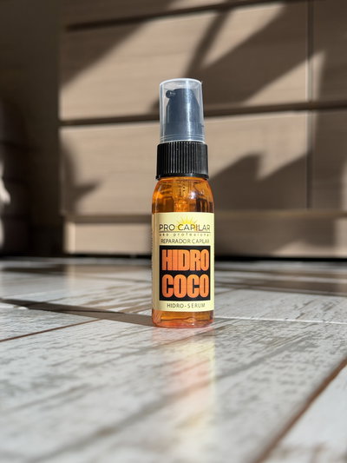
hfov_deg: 30.3
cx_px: 174
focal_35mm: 48
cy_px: 232
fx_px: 641
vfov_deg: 39.6
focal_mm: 6.76
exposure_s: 1/3891
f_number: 1.78
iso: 64
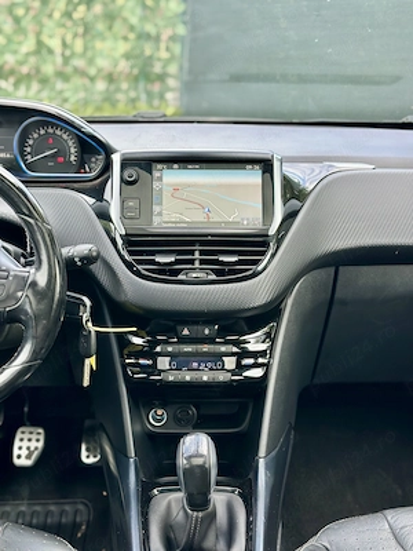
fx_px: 764
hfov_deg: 30.3
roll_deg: -1.8
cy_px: 276
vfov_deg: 39.7
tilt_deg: -14.1
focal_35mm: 48
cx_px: 206
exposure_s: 1/222
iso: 80
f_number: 1.78
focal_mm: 6.86
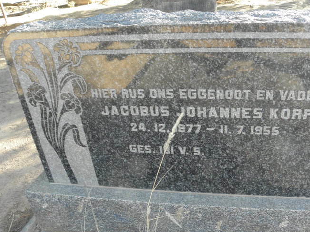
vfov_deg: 44.2
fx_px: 287
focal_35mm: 32
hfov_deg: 56.2
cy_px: 115
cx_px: 190
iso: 64
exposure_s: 1/40
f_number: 3.5
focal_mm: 4.6
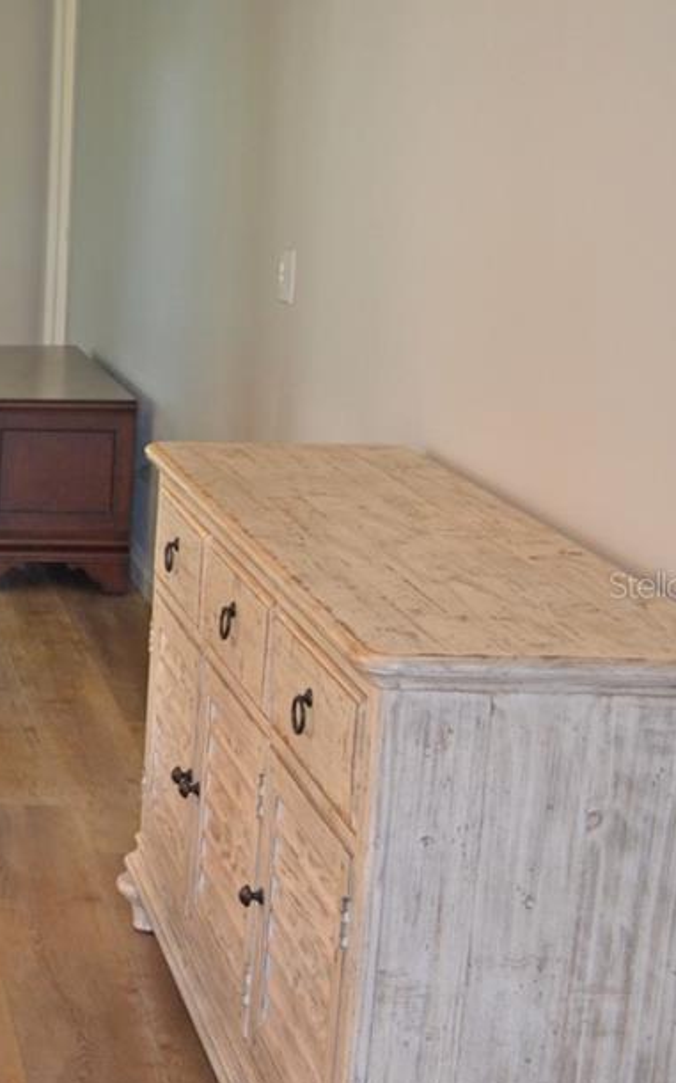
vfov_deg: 28.6
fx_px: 2123
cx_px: -653
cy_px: 585
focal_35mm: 72
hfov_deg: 14.9
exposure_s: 1/30
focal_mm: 18
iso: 450
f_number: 3.5
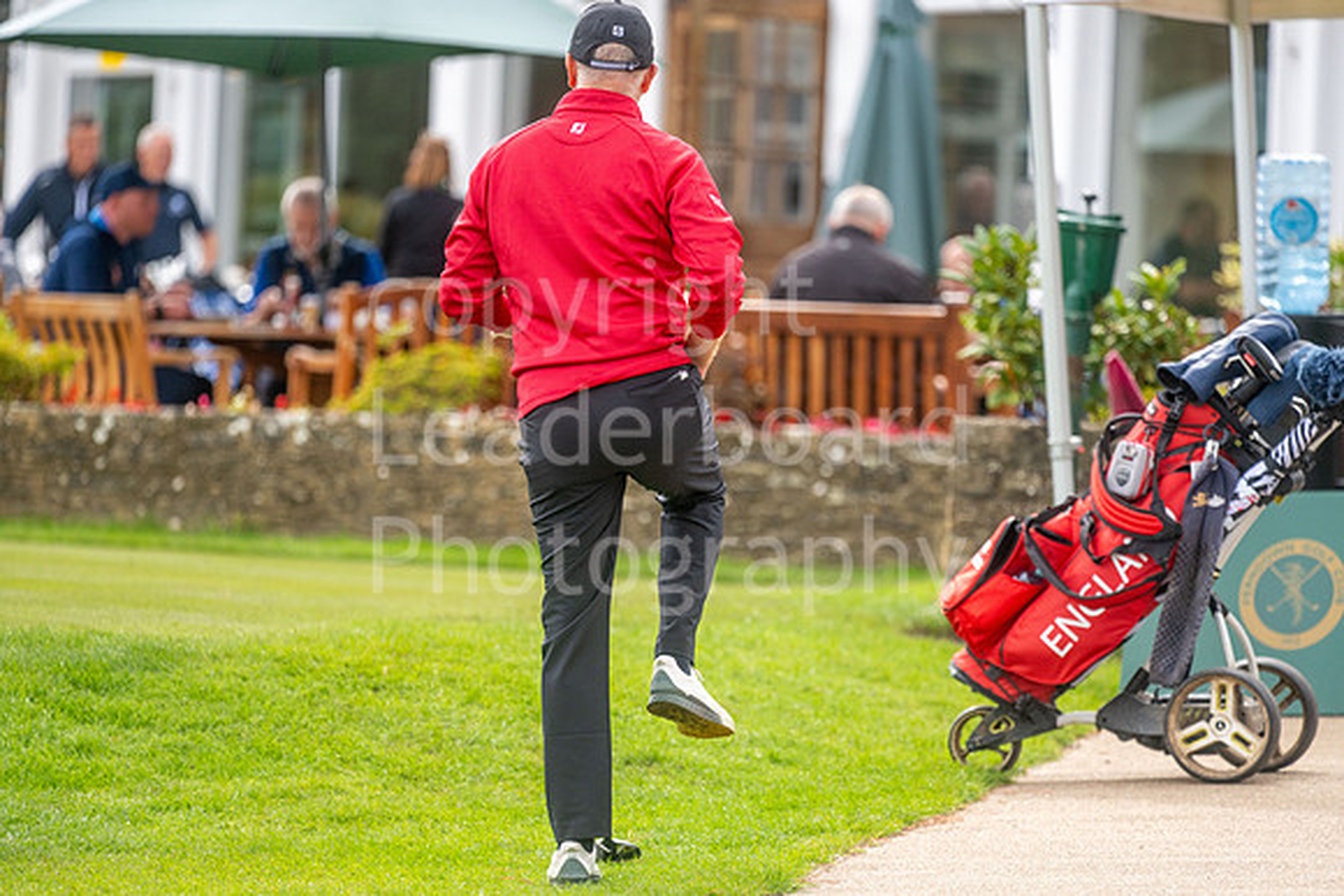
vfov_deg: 4.6
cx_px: 672
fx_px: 11202
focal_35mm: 300
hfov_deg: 6.9
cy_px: 448
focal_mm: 300
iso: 400
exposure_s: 1/1600
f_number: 4.5
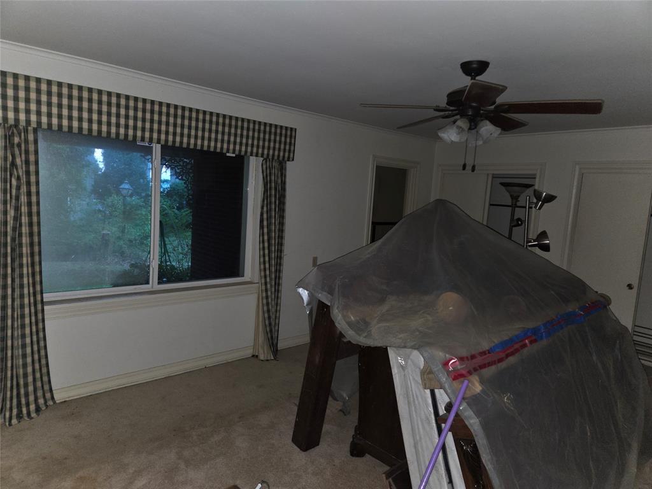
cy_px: 244
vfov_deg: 58.9
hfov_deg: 73.9
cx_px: 326
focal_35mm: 23
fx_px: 433
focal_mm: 5.4
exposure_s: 1/12
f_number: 1.8
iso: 200
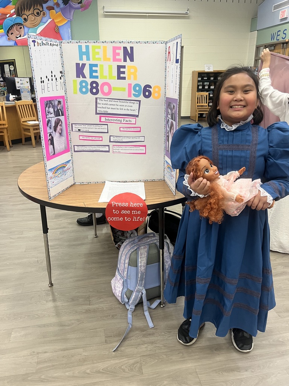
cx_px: 144
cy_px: 193
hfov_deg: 53.1
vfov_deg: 67.3
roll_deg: +1.2
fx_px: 289
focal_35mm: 26
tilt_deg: -22.5
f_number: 1.6
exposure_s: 1/60
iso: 100
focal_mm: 5.1
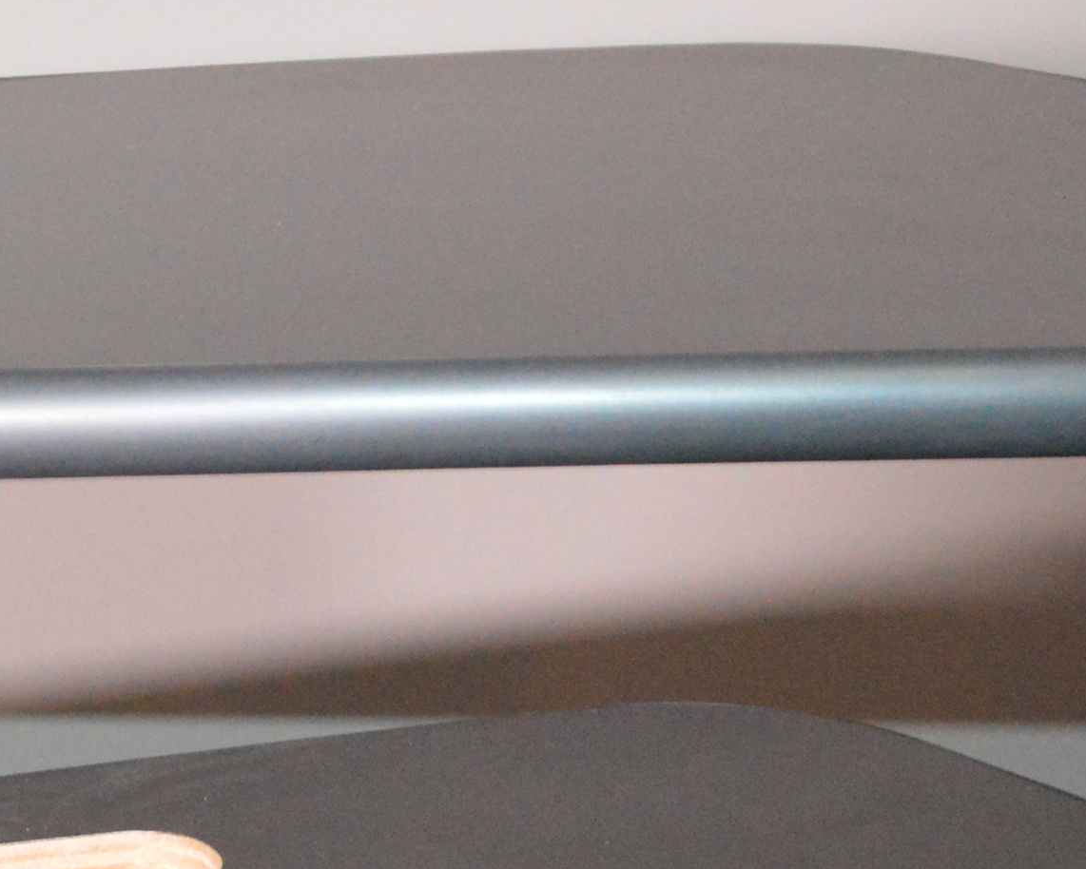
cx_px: 530
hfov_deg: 19.2
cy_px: 798
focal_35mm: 100
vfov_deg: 15.2
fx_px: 3215
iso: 3200
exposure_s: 1/60
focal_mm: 18
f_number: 3.5
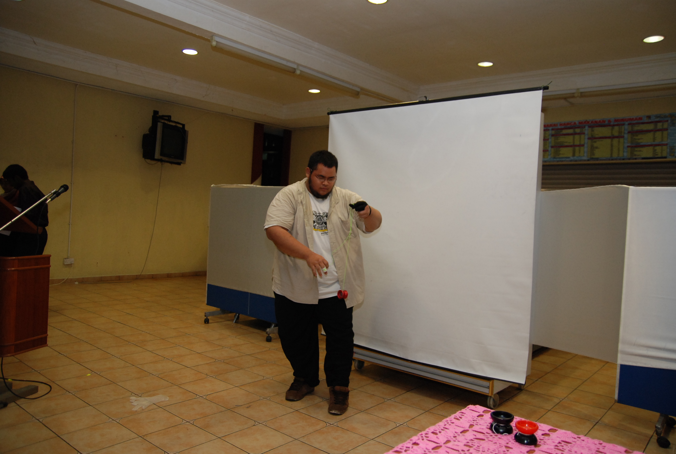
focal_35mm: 26
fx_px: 480
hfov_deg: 70.3
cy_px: 227
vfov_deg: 50.6
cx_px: 338
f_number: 2.8
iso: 500
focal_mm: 17
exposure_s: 1/125
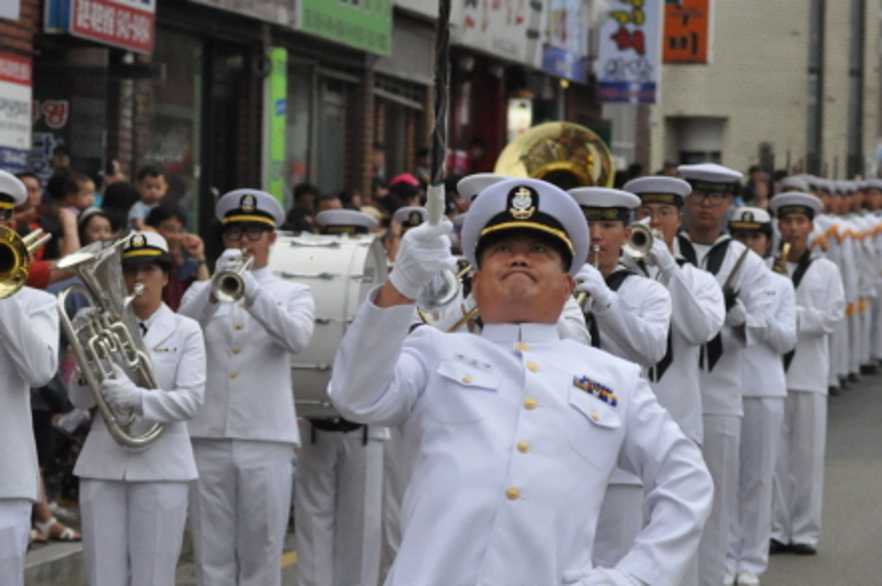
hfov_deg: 4.7
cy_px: 352
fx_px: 10666
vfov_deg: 3.1
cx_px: 633
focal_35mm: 436
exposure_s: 1/2500
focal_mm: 200
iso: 2500
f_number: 4.5
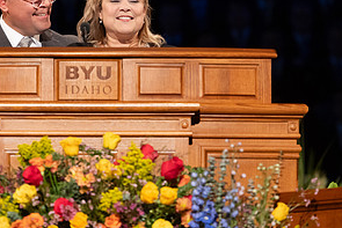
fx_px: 3821
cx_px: 91
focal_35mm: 402
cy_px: 48
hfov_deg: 5.1
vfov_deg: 3.4
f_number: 3.2
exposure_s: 1/320
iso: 1000
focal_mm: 180
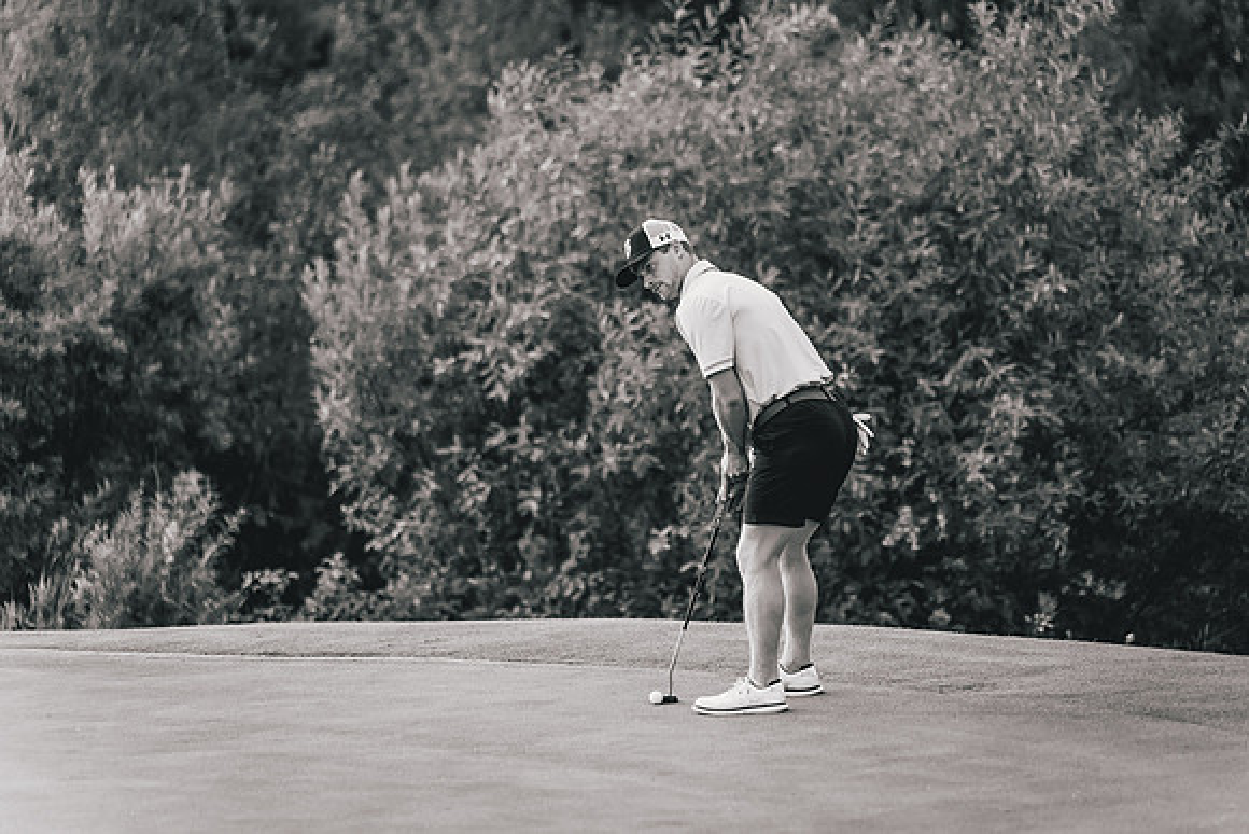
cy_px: 447
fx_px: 6050
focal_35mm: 174
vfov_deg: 7.9
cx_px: 726
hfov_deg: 11.8
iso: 400
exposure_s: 1/1250
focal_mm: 150
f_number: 2.8
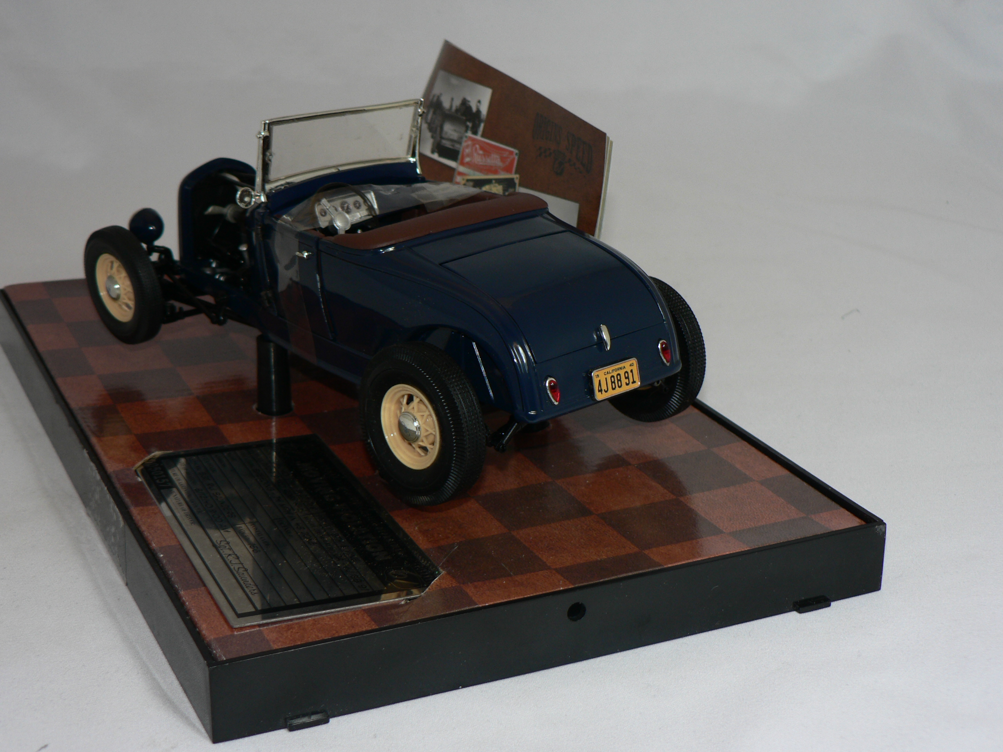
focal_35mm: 59
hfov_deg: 32.7
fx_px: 1710
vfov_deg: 24.8
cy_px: 376
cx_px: 502
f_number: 3.2
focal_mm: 9.8
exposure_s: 1/60
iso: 80
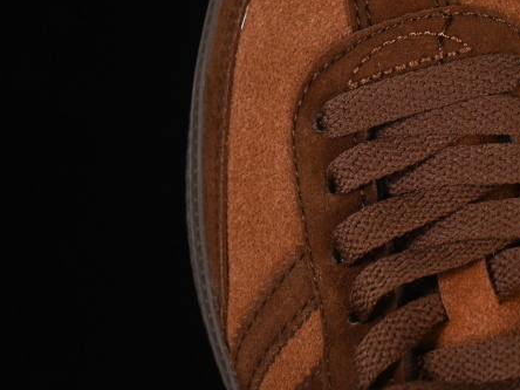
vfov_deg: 11.4
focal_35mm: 130
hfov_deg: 15.1
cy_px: 102
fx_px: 1953
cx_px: 424
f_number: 6.3
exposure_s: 1/60
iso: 160
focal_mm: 50
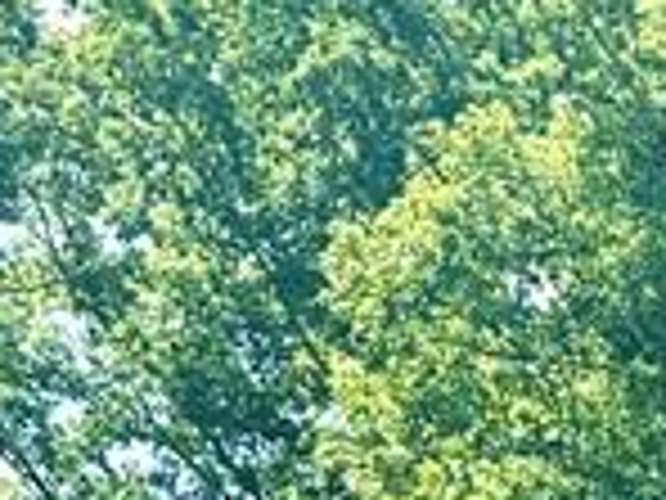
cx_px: 1431
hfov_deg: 10.7
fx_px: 3194
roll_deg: -0.3
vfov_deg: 8.1
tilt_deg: +3.1
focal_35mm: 166
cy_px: 1288
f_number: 1.78
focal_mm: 6.86
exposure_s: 1/3155
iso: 80
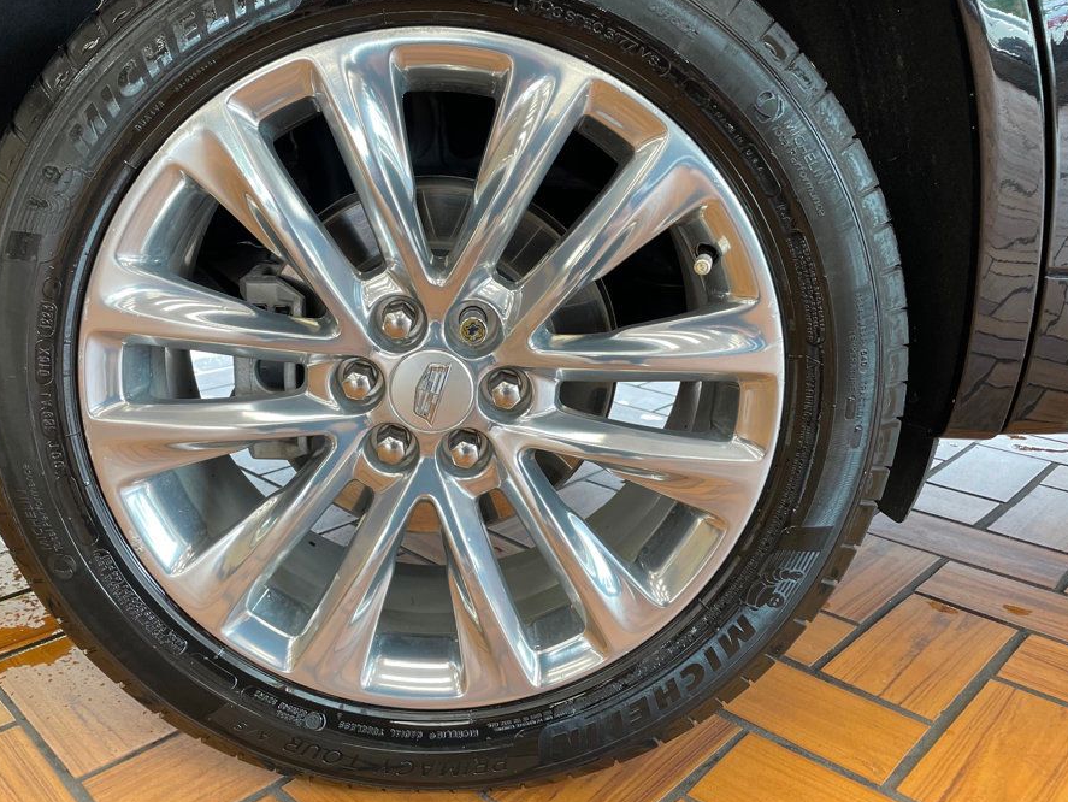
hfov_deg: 59.8
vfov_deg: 46.7
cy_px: 343
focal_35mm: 30
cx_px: 468
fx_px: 926
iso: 100
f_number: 1.6
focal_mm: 4.2
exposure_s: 1/120
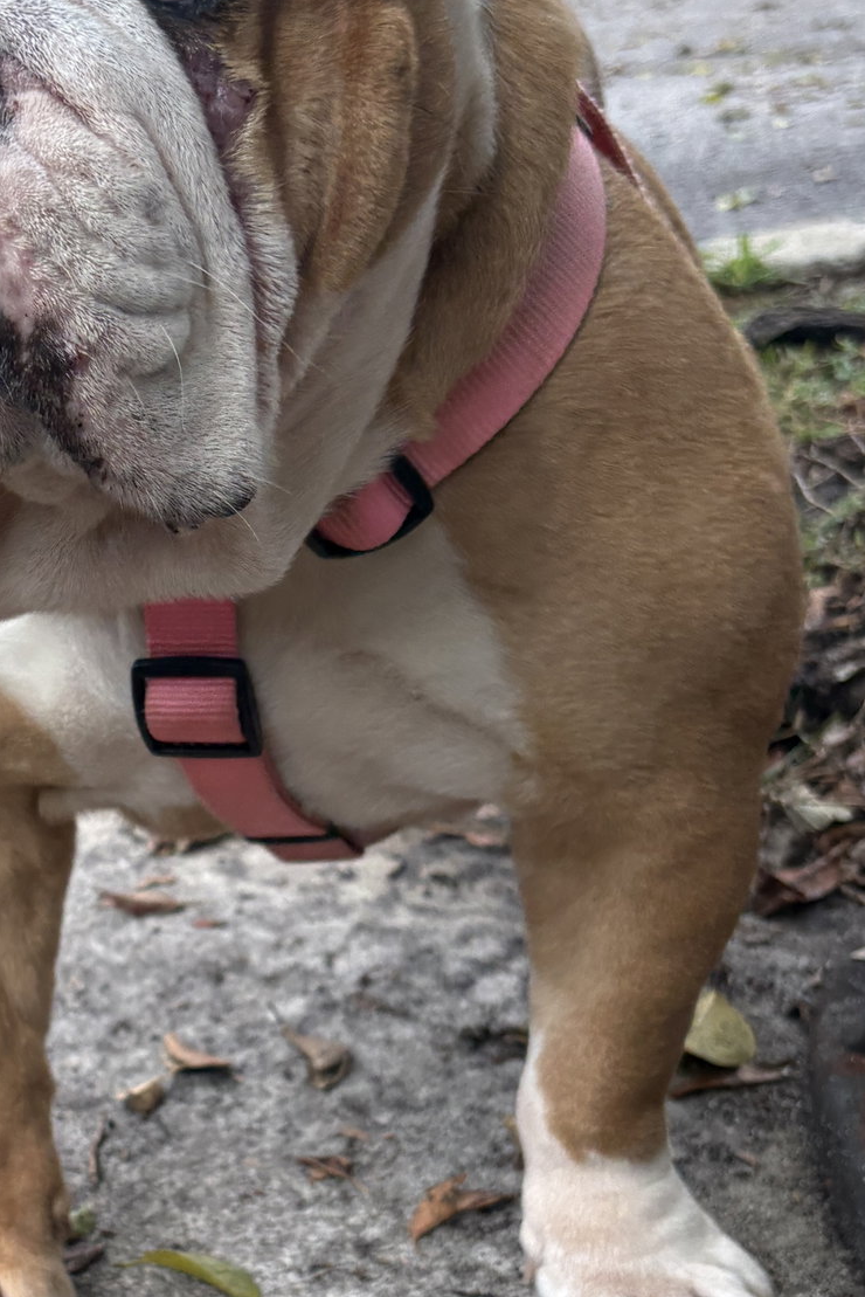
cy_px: 525
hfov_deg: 25.5
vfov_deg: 38.0
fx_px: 1873
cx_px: 164
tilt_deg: -21.4
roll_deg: +4.7
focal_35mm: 52
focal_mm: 5.96
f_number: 1.6
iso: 64
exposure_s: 1/830
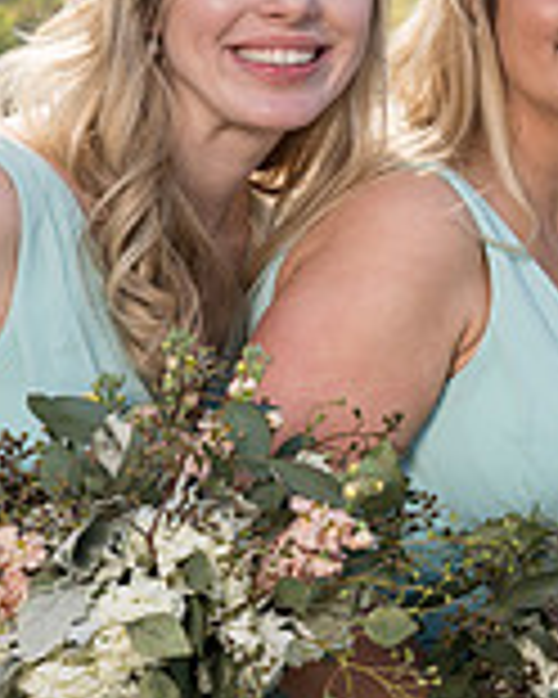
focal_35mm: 186
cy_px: 205
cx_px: 1143
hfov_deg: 7.9
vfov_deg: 10.4
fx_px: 3840
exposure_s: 1/200
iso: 100
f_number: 5.6
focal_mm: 53
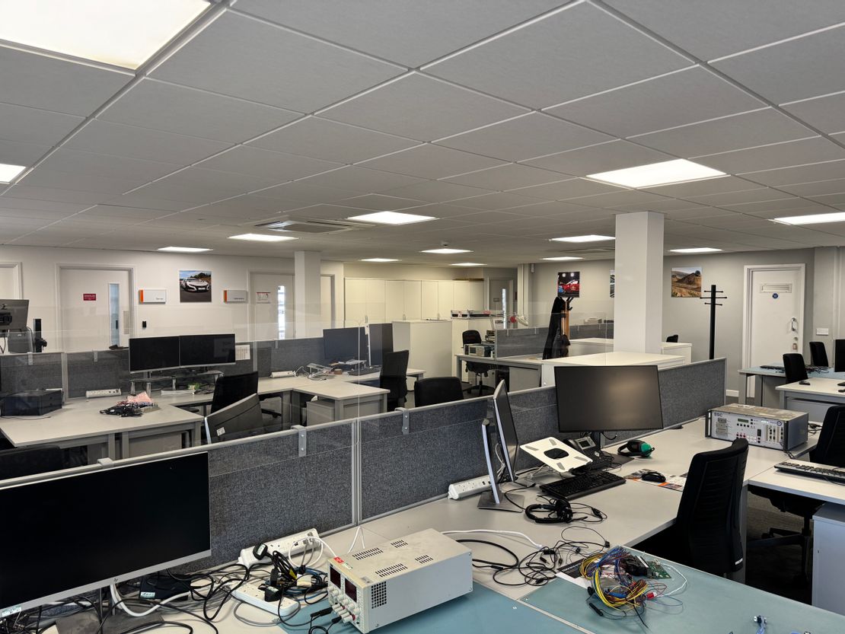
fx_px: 586
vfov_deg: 56.8
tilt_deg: -2.3
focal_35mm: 24
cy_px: 317
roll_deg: +0.3
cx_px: 422
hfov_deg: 71.6
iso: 125
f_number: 1.78
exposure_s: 1/100
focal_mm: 6.76
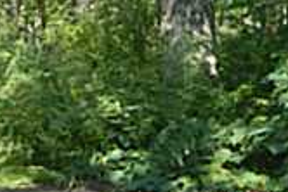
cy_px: 128
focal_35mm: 175
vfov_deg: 7.9
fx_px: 1401
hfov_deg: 11.7
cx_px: 71
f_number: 3.3
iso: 80
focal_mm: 6.2
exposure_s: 1/100
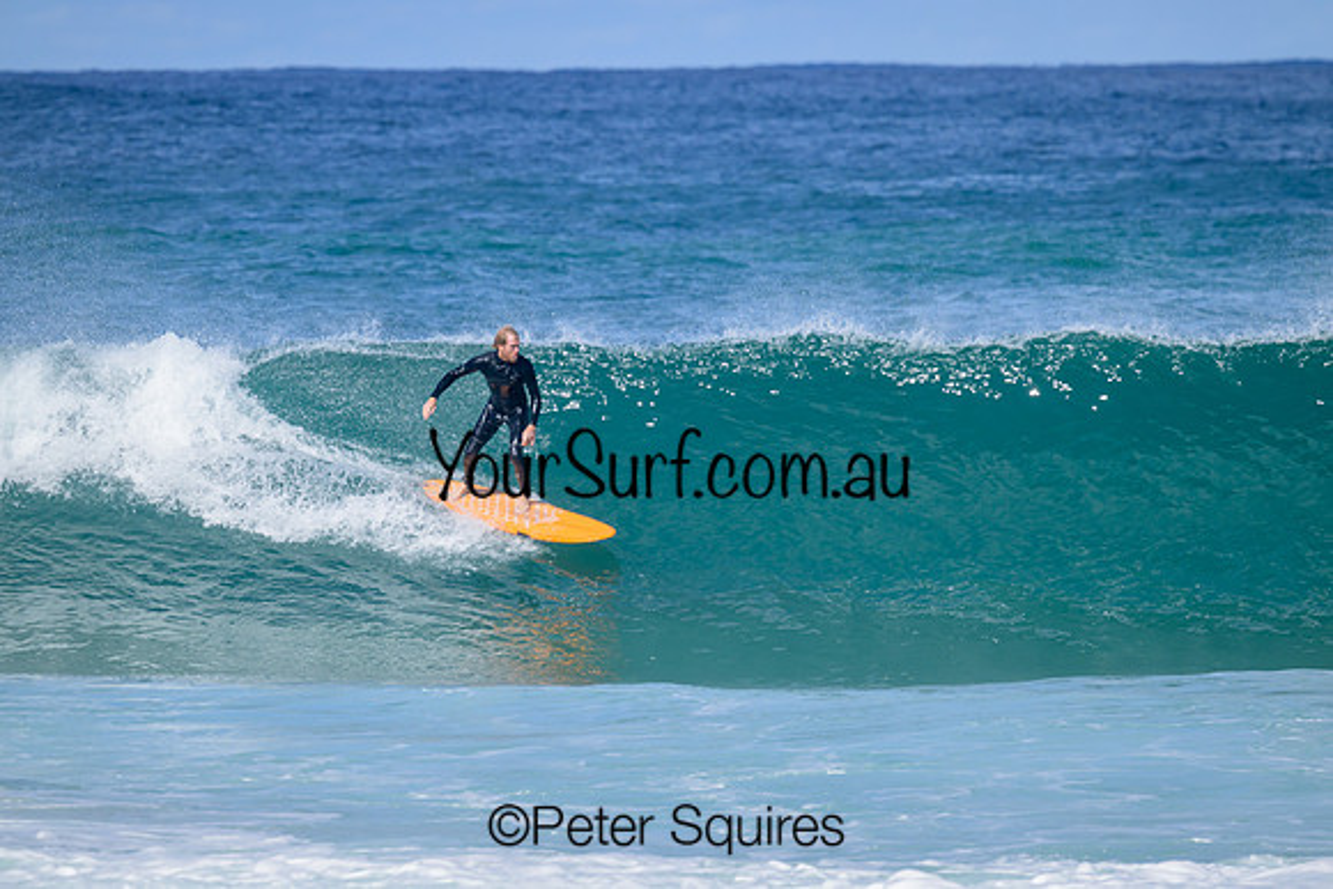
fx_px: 18888
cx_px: 666
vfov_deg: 2.7
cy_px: 444
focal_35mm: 510
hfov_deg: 4.0
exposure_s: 1/2000
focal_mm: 510
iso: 900
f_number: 10
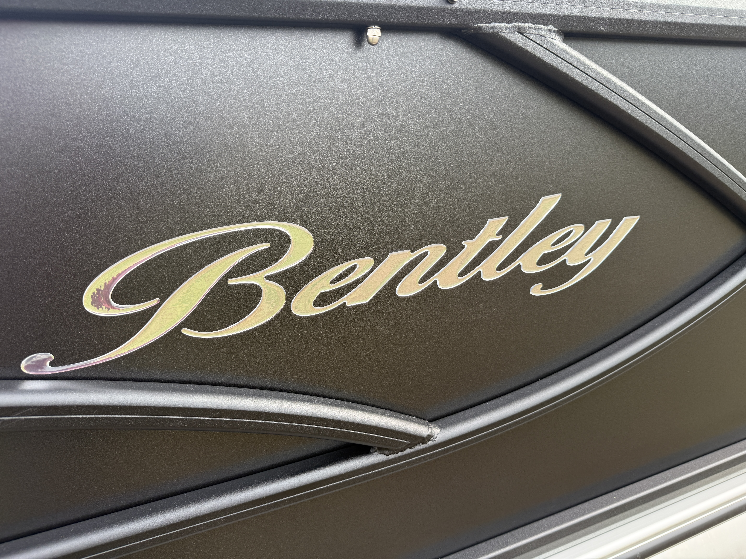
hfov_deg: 71.6
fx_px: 517
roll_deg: +0.9
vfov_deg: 56.8
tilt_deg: -17.7
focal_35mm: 24
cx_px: 373
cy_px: 280
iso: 100
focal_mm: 6.76
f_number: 1.78
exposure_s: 1/567
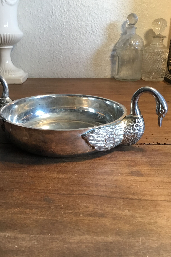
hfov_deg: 39.9
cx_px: 74
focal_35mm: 33
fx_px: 235
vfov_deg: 57.2
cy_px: 128
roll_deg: +0.9
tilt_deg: -19.9
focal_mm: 3.3
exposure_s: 1/33
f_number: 2.4
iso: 64
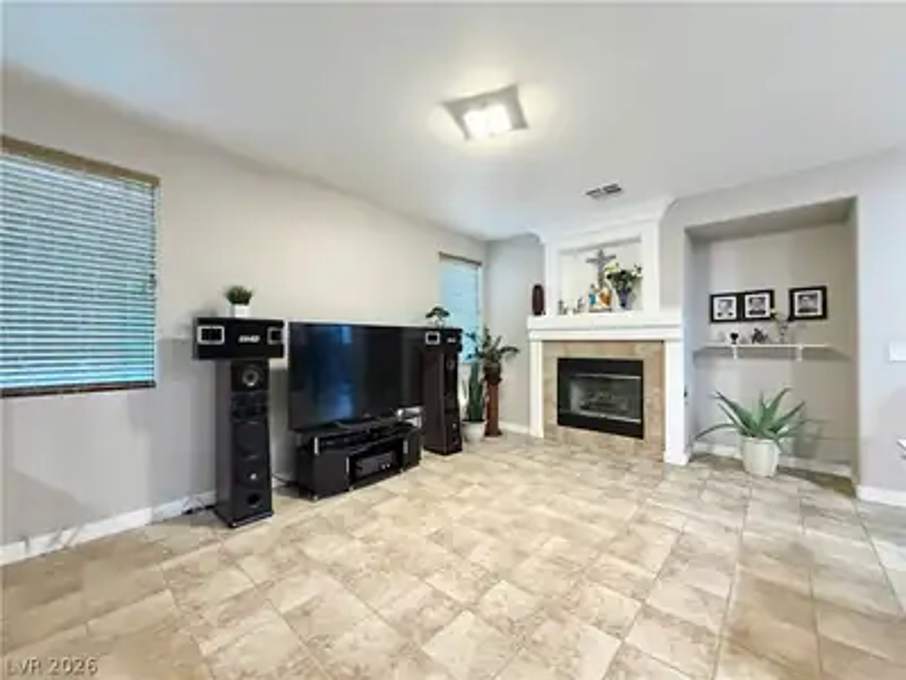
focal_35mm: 14
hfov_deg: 102.1
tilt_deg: -0.4
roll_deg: +0.0
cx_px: 453
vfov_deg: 85.7
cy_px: 340
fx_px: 366
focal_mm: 2.22
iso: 800
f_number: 2.2
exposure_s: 1/60
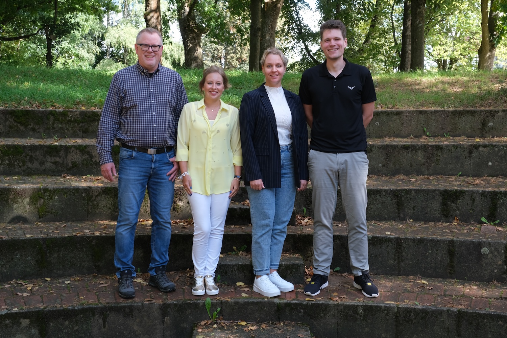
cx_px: 254
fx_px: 676
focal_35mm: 48
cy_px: 169
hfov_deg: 41.1
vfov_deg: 28.1
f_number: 8
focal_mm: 32.1
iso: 400
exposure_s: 1/80
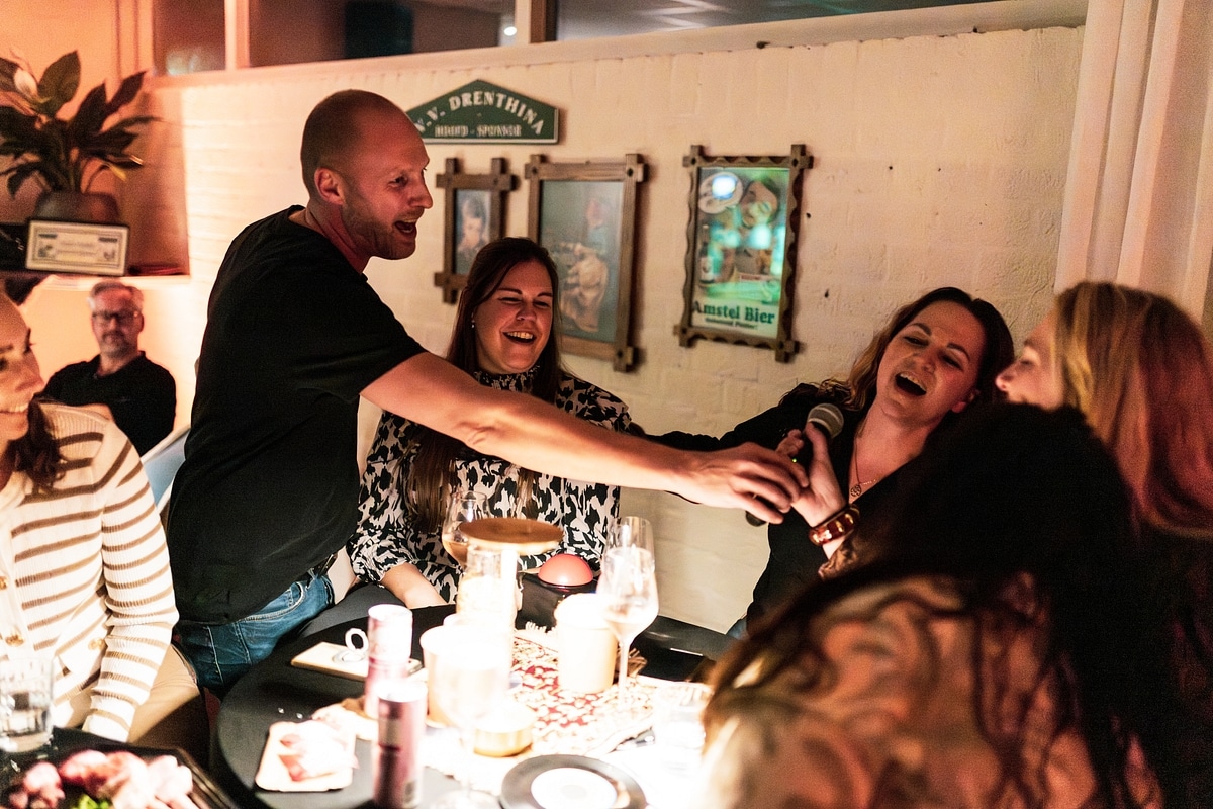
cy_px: 404
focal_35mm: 35
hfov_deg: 54.4
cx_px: 606
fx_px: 1179
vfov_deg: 37.9
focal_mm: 35
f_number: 1.4
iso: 12800
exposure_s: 1/400
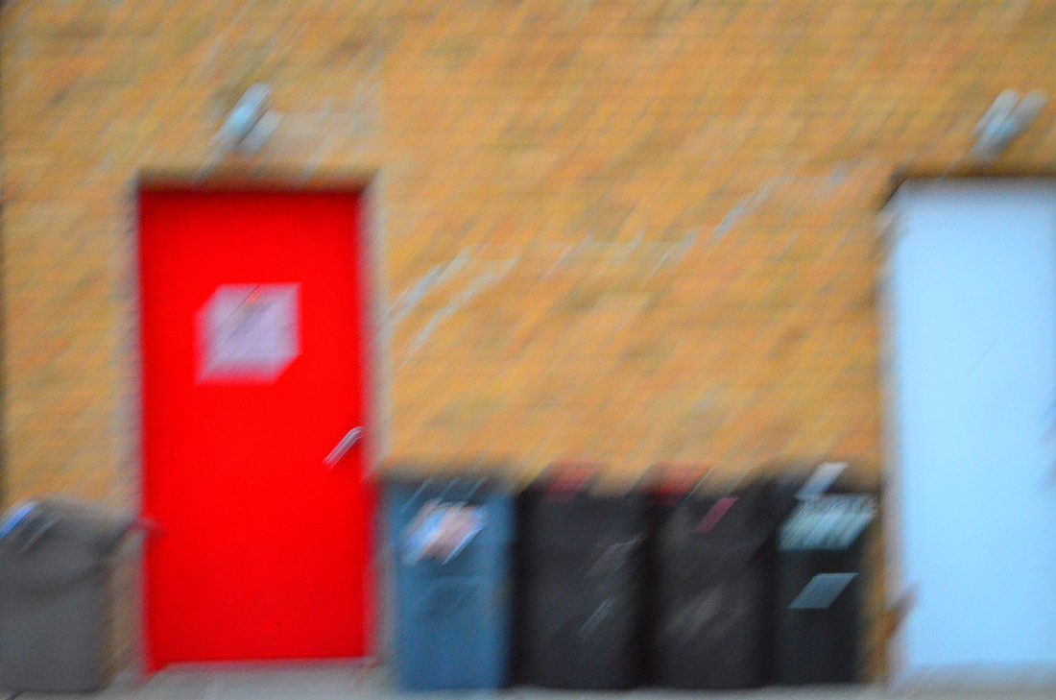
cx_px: 528
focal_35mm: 82
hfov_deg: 24.7
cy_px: 350
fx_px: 2415
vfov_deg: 16.5
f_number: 5.6
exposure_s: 1/30
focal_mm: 55
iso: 3200
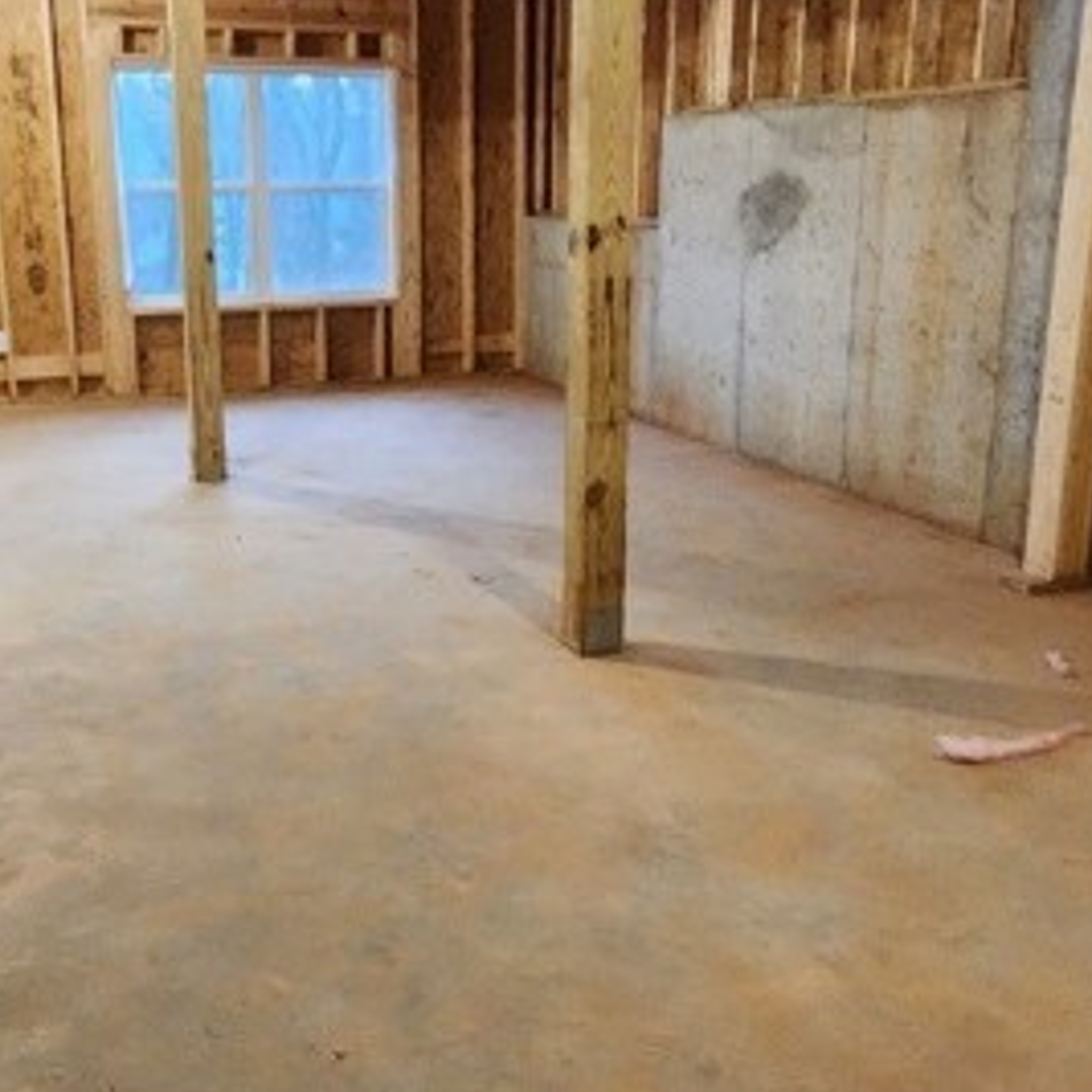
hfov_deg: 49.6
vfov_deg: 49.7
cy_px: 503
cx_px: 474
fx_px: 1178
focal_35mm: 33
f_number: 2.2
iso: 640
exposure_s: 1/30
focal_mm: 2.2
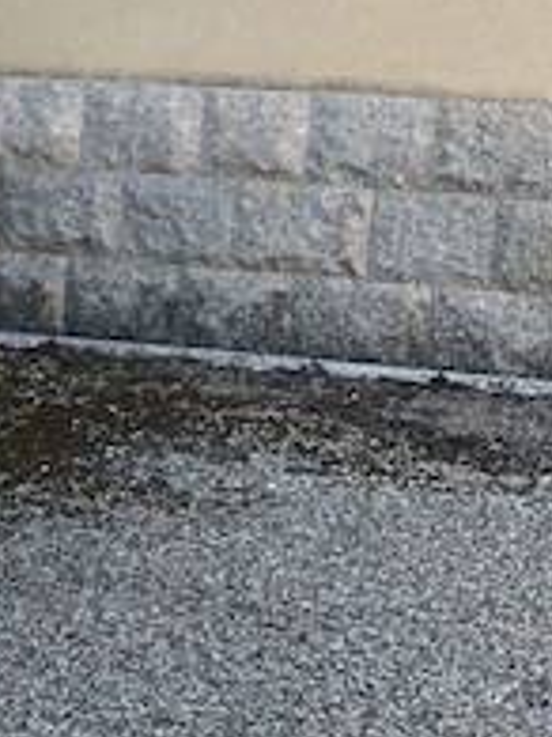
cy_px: 401
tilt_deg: -13.4
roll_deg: +0.0
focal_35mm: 92
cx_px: -284
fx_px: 1958
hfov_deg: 14.9
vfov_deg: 21.3
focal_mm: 3.99
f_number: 1.8
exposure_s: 1/191
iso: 20
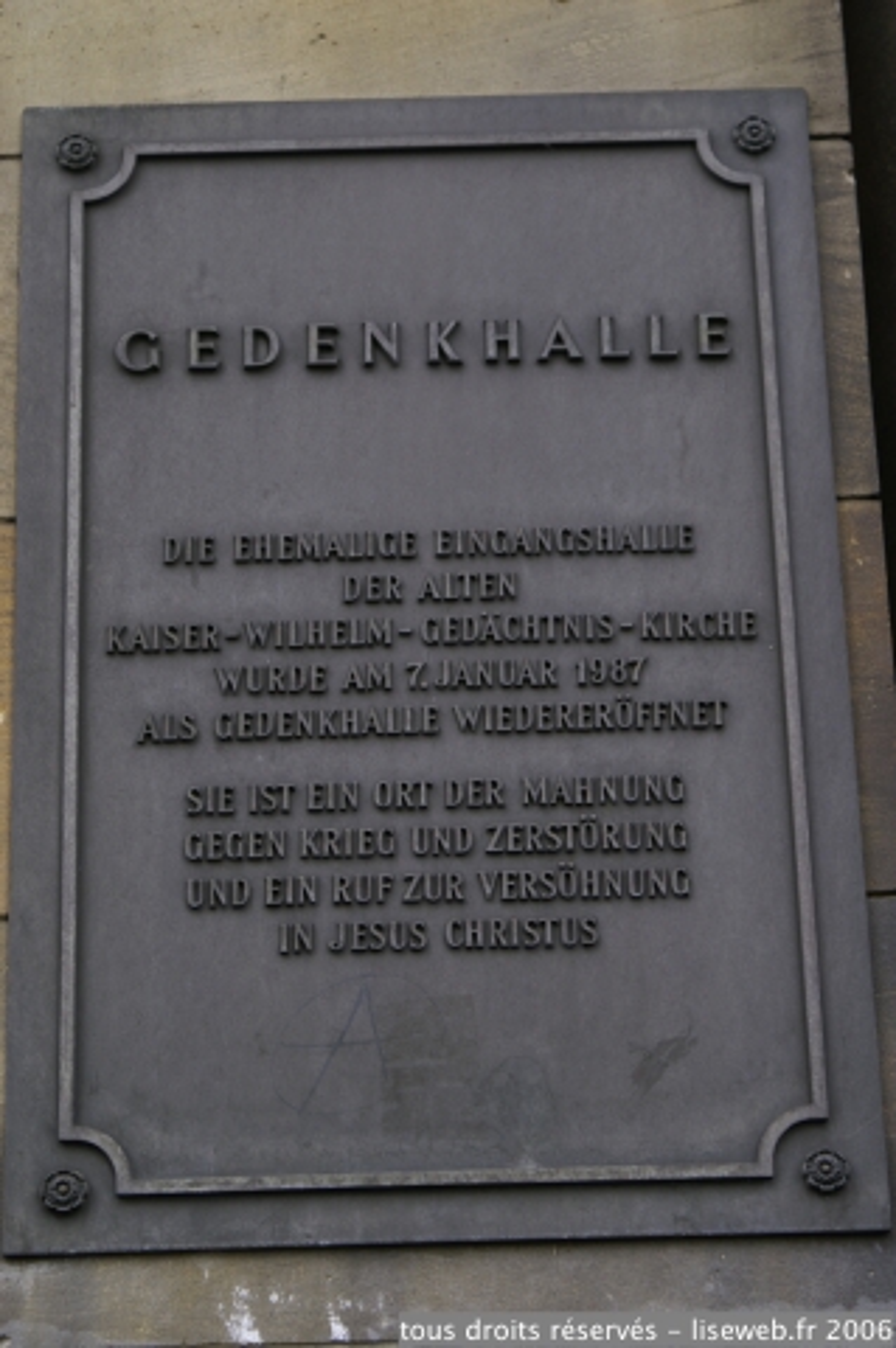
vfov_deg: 19.5
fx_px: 3928
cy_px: 674
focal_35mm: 105
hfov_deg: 13.0
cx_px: 448
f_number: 5.6
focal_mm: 70
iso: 100
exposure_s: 1/30
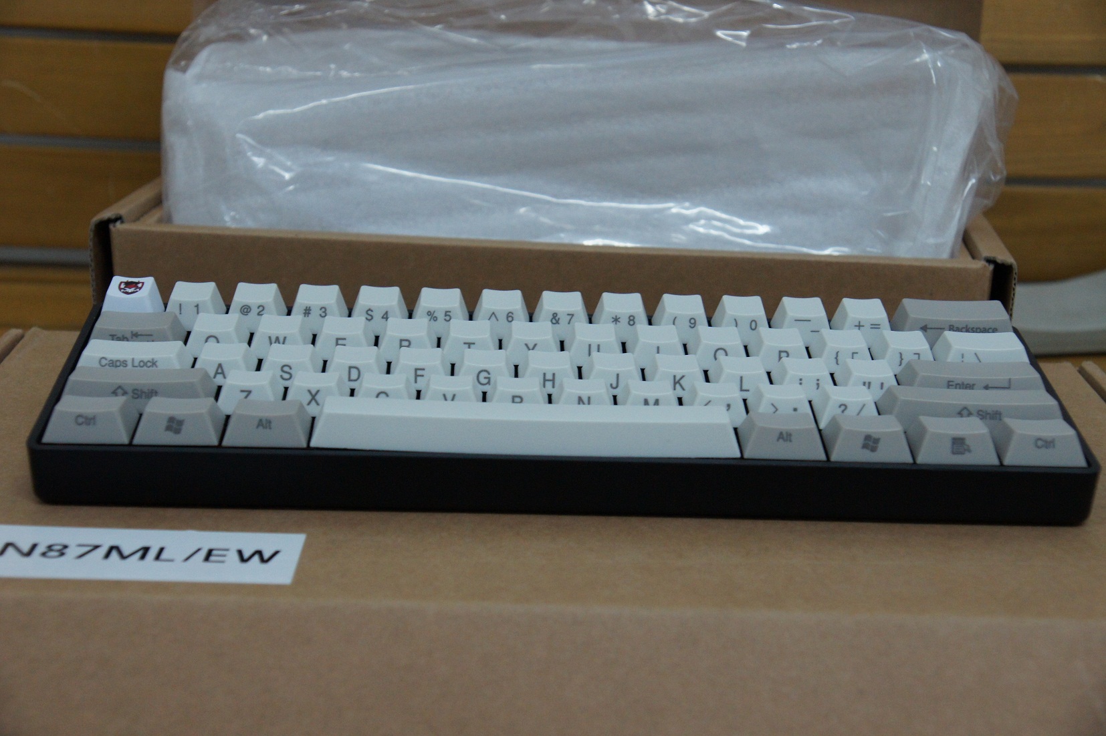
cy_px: 368
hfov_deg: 33.4
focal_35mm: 60
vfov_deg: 22.6
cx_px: 553
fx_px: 1842
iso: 1600
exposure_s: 1/30
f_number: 6.3
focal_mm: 40
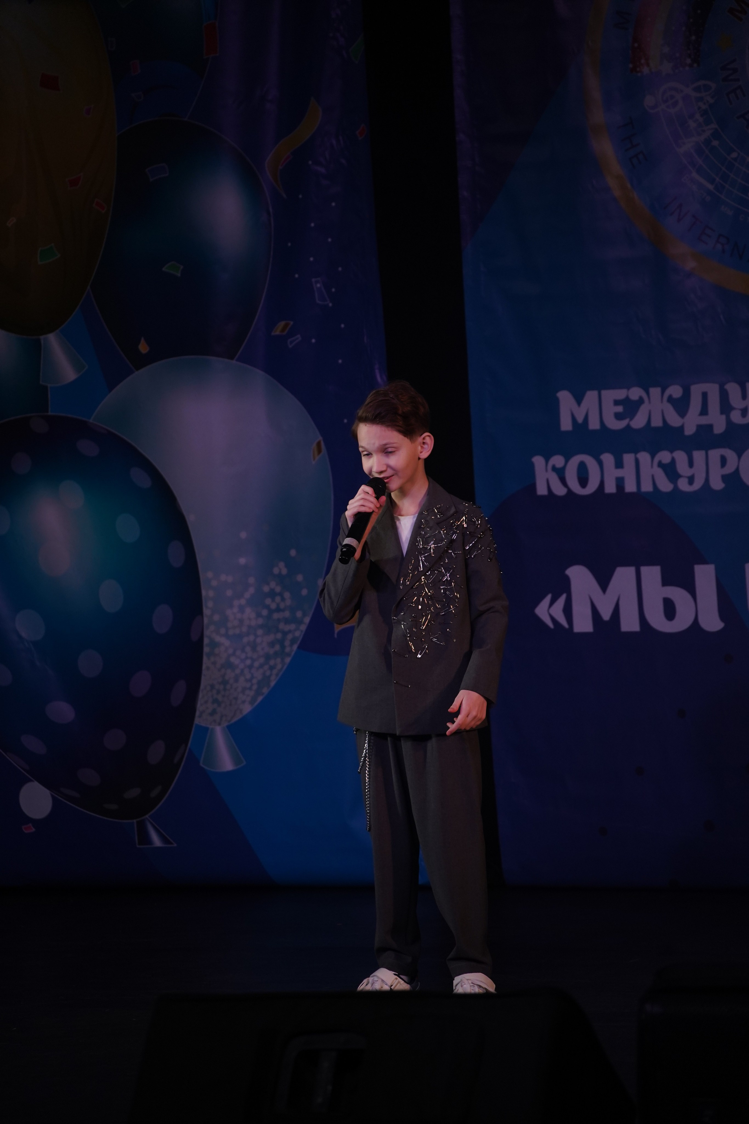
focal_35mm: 193
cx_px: 374
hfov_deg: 7.1
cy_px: 562
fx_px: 6023
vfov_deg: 10.7
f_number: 5.6
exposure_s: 1/400
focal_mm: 193
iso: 1600
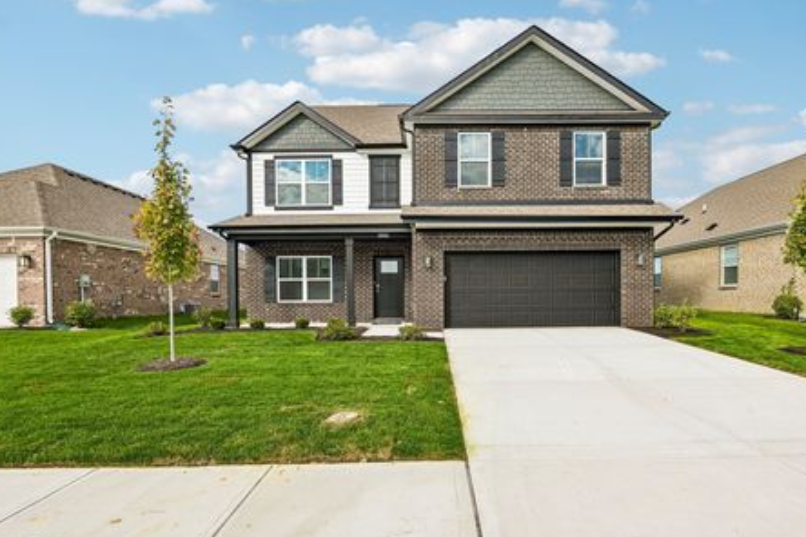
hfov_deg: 89.9
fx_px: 403
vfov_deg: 67.2
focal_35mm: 18
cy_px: 297
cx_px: 430
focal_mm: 16
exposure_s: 1/250
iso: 100
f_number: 8
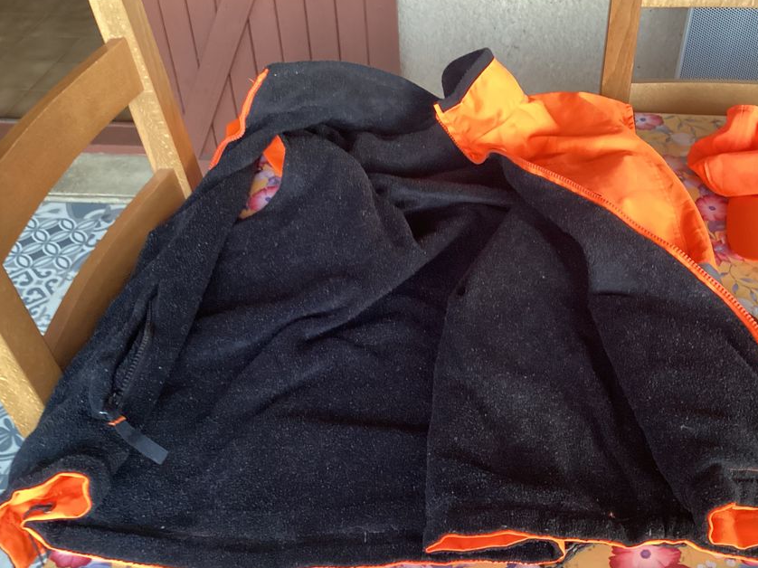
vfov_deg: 38.6
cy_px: 299
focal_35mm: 37
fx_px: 810
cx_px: 438
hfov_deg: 50.0
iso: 400
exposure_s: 1/30
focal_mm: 3.3
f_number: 2.4
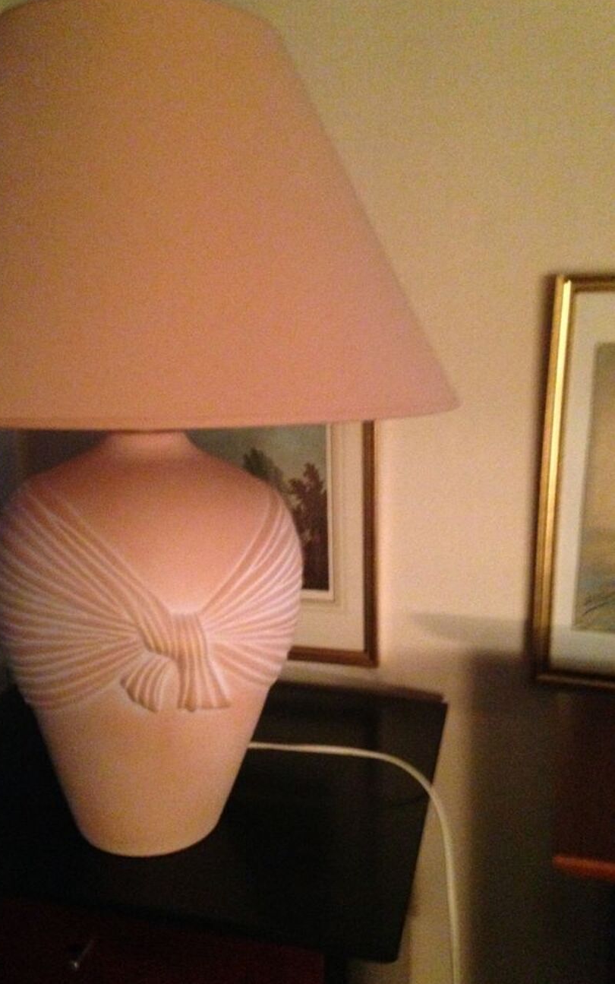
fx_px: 965
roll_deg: +2.0
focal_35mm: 36
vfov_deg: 54.0
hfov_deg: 35.2
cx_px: 237
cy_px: 487
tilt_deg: -4.9
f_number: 2.4
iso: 800
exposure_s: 1/15
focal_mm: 4.12
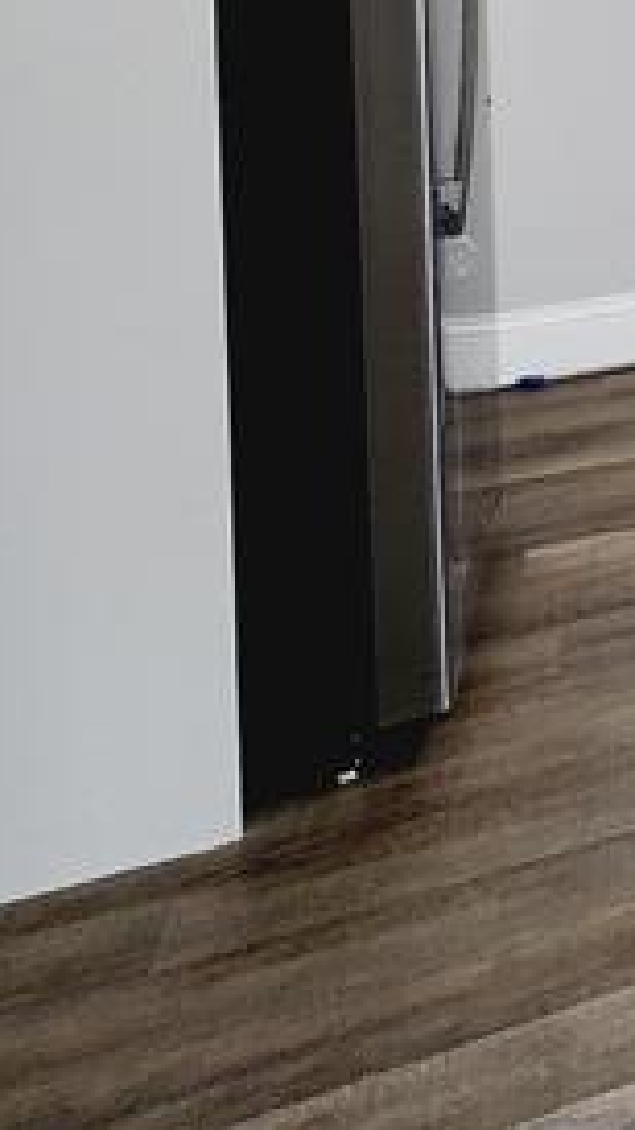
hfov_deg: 12.6
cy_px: -202
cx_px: 1765
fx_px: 1587
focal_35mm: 53
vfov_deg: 32.7
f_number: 2.2
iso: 125
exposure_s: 1/60
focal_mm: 2.2
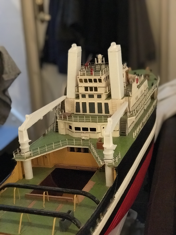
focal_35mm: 57
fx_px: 386
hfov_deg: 25.7
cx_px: 88
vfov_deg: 33.8
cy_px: 118
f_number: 2.8
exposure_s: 1/50
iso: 1250
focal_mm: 6.6
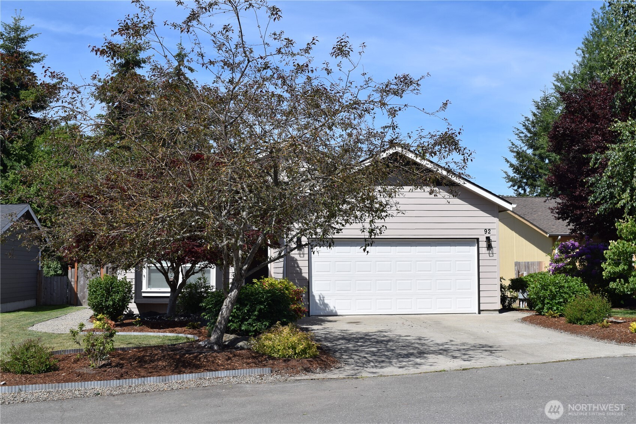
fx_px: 742
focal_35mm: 42
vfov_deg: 31.9
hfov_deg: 46.4
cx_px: 318
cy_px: 212
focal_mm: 28
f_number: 10
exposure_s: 1/400
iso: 200
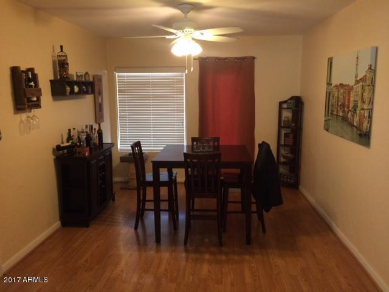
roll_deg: +0.4
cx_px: 194
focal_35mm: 29
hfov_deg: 61.7
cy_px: 146
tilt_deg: -9.3
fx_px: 326
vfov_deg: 48.2
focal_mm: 4.15
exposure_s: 1/30
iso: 100
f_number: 2.2
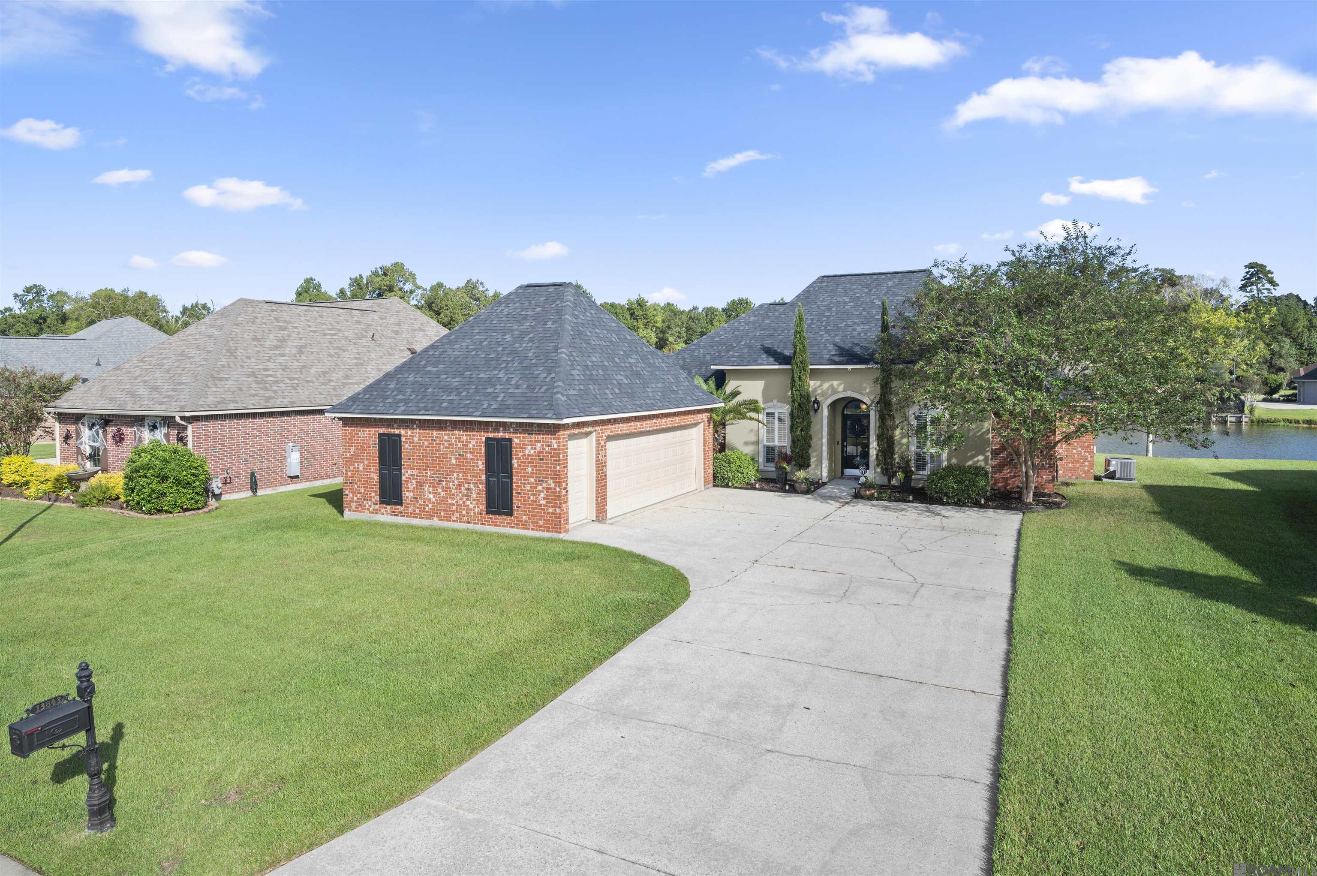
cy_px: 438
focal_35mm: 20
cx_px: 658
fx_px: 749
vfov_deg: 60.6
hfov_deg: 82.6
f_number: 10
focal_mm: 20.5
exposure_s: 1/640
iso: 320
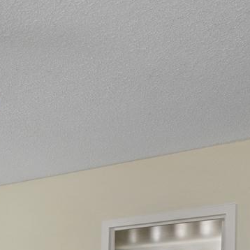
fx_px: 556
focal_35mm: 68
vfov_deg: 22.1
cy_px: 345
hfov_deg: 21.7
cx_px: -111
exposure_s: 1/125
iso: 320
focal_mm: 14
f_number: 8
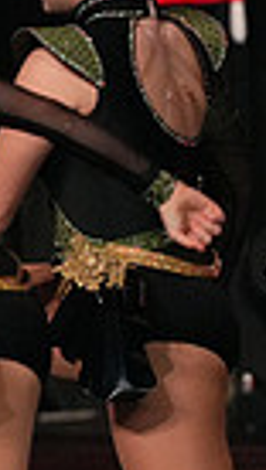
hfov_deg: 0.9
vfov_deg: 1.6
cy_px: 5
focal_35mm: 1321
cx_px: -610
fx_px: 16504
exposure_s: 1/1250
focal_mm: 300
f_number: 3.5
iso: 16000
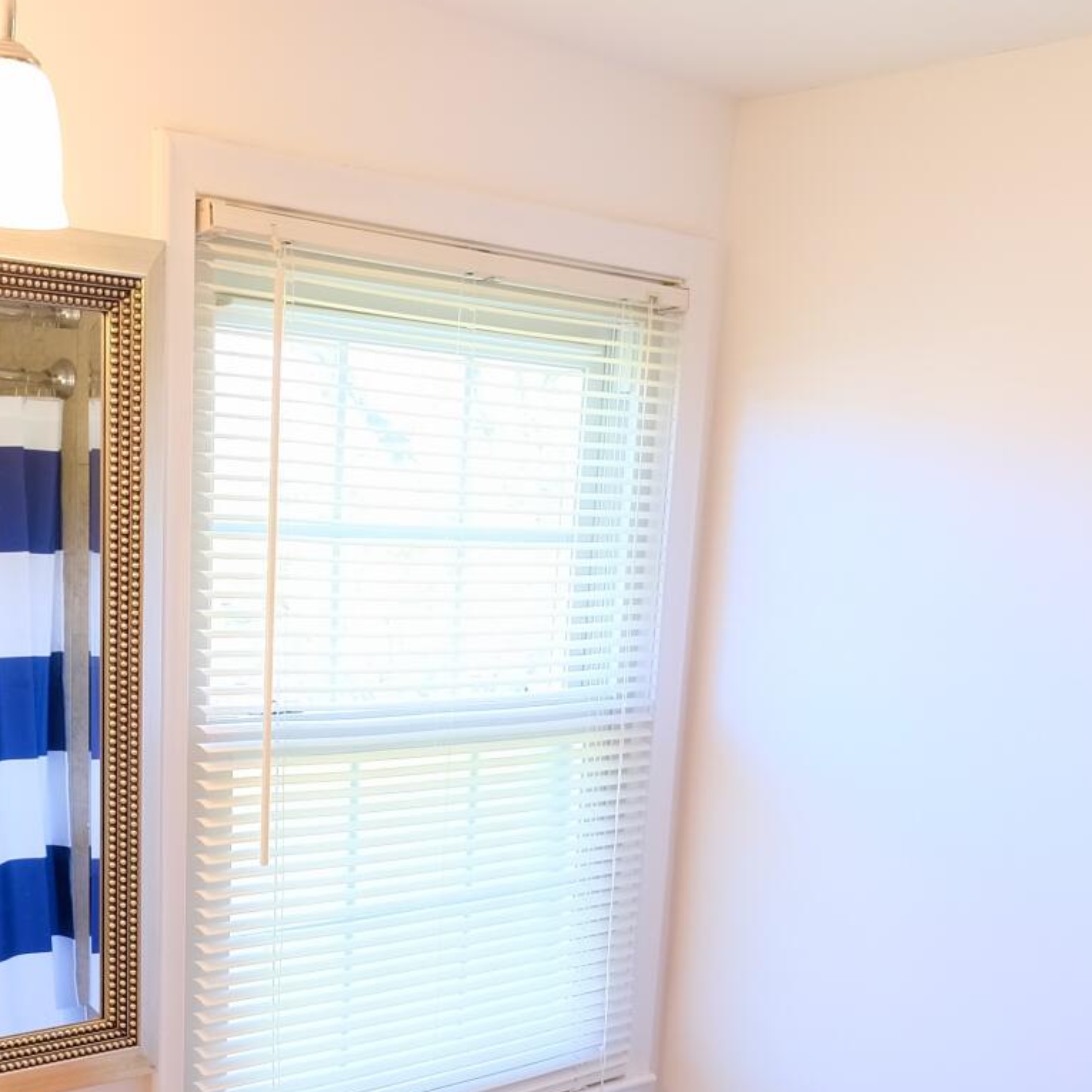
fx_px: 1785
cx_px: 141
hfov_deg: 32.6
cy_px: 1096
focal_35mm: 50
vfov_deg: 31.4
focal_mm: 10
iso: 320
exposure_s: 1/20
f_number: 4
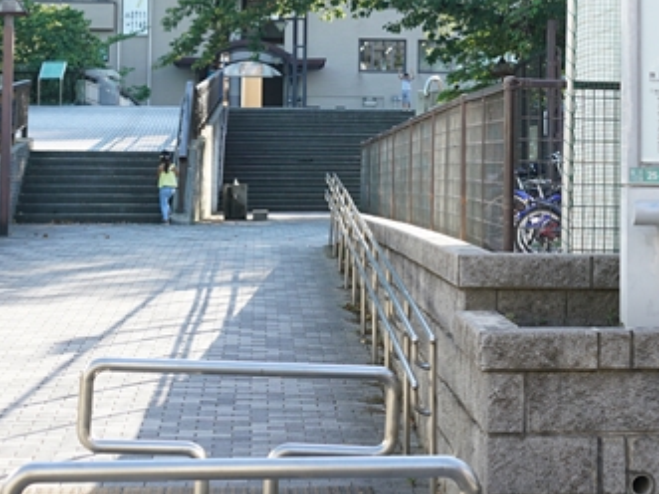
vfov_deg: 15.6
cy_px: 26
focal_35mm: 93
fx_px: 1770
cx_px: 438
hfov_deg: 21.0
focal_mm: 27
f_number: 4
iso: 100
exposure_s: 1/160
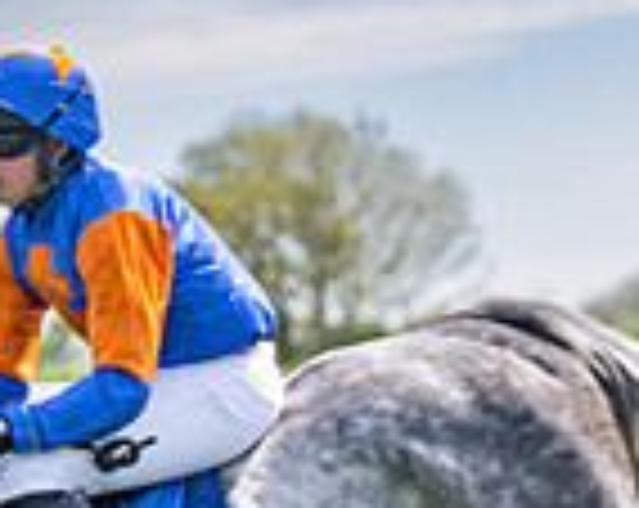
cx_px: 456
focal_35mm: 438
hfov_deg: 4.4
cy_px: 746
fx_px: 8266
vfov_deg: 3.5
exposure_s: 1/2500
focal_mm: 98
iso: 200
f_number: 4
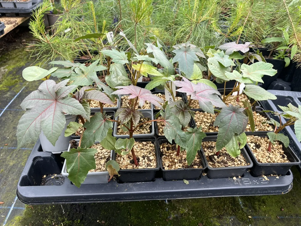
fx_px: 226
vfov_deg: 53.1
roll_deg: -3.3
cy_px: 113
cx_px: 150
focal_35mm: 26
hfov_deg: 67.3
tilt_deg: -35.6
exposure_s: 1/122
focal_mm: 5.1
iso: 32
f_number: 1.6
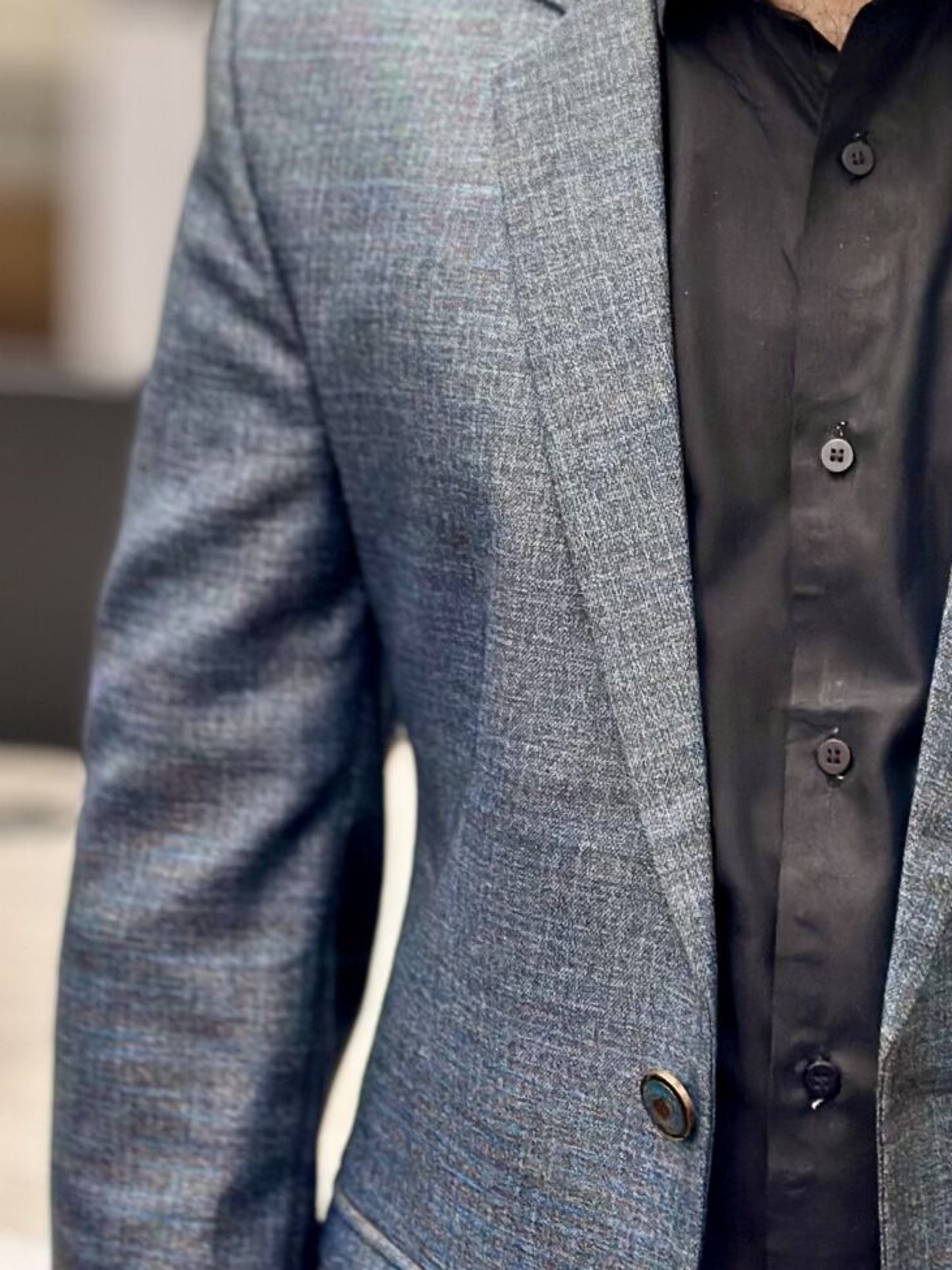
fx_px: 4621
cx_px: 836
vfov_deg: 15.1
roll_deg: -1.0
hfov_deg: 11.7
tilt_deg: -1.7
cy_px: -296
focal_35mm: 126
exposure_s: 1/50
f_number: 1.78
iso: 100
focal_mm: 6.86
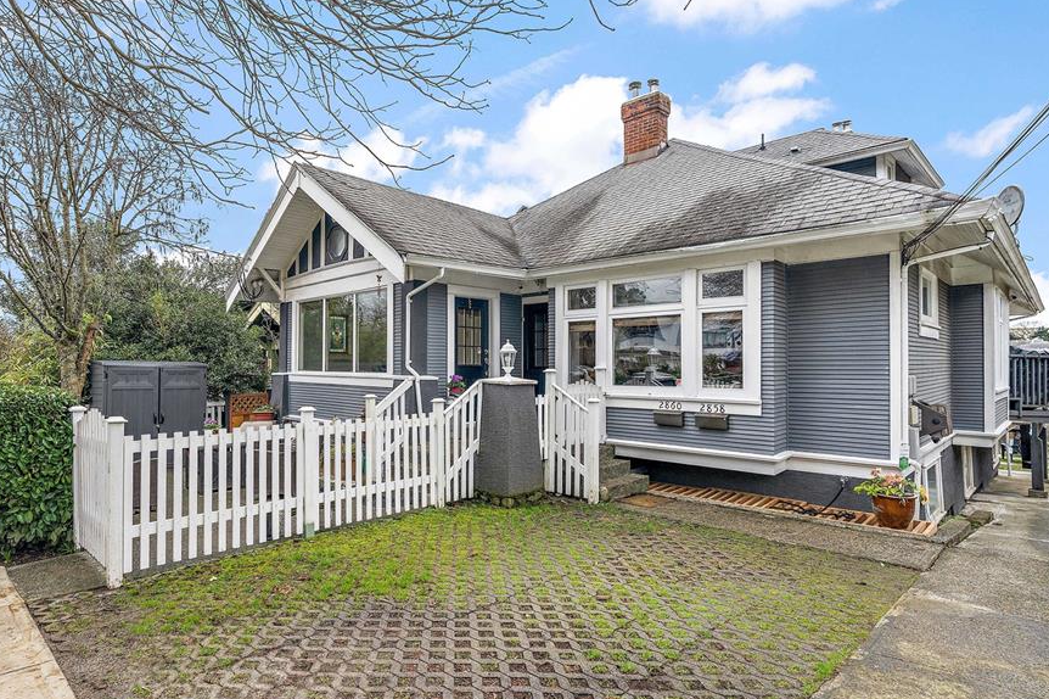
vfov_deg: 64.4
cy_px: 313
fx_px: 553
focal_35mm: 19
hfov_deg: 86.1
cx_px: 433
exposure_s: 1/15
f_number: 6.3
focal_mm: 16
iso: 400
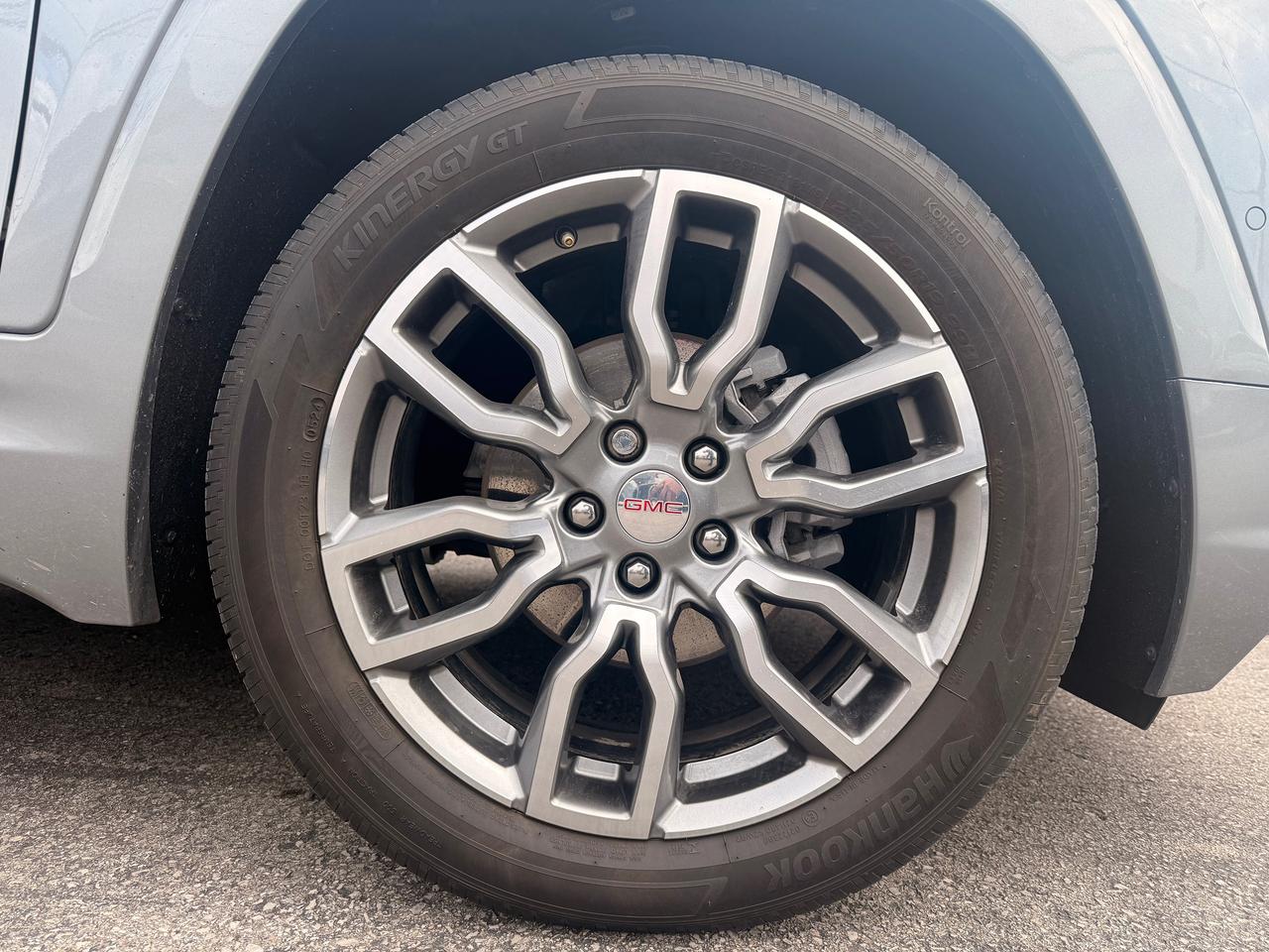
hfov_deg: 71.6
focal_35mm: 24
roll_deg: -2.0
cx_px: 634
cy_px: 476
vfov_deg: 56.8
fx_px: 880
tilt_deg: -4.1
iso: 100
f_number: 1.78
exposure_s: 1/1585
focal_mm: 6.76
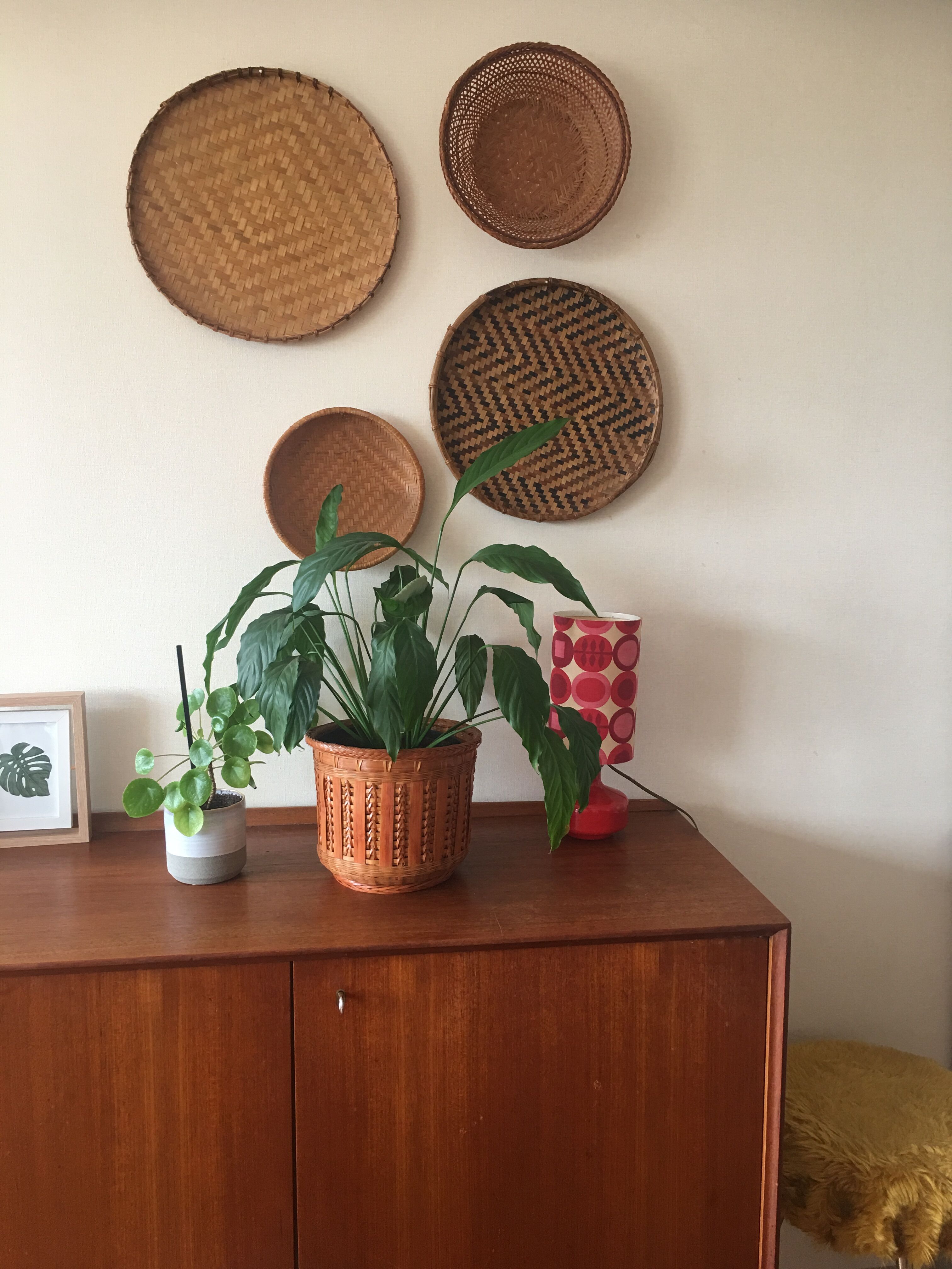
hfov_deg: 48.2
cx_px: 476
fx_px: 1063
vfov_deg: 61.7
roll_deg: -0.9
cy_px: 634
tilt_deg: -6.3
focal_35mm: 29
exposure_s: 1/17
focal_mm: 4.15
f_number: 2.2
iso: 50
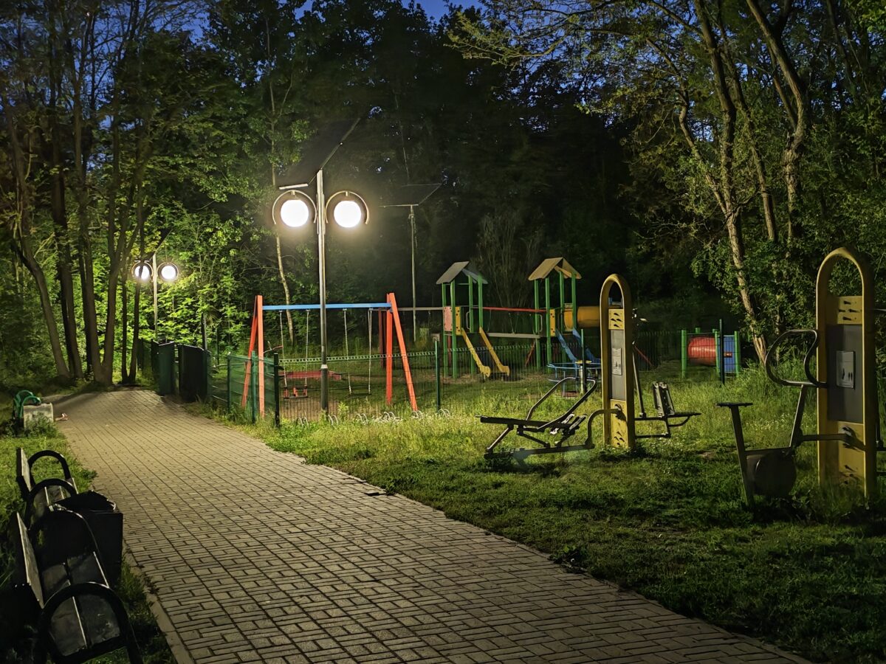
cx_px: 443
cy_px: 332
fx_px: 1229
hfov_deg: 39.7
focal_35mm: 48
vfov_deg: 30.3
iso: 12800
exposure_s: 1/10
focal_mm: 6.12
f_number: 1.9
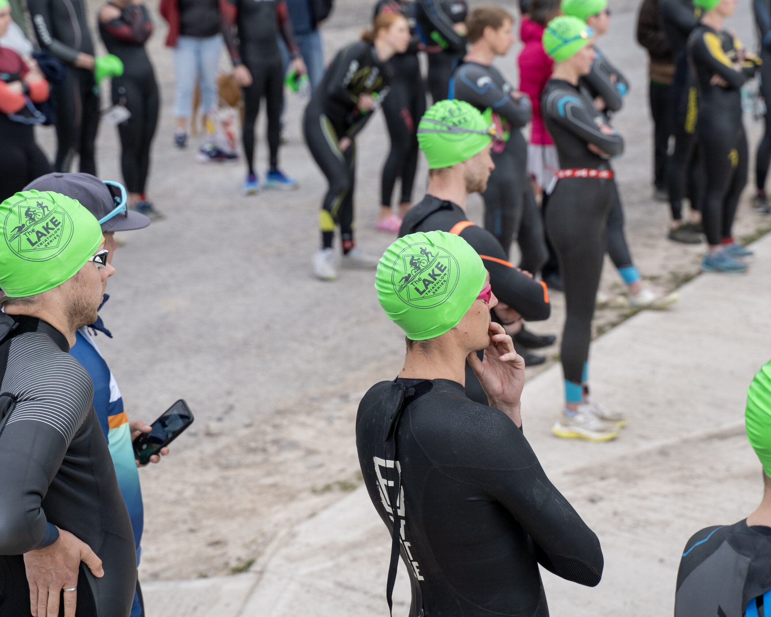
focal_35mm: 85
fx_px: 1940
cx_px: 426
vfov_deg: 18.1
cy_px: 309
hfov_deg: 22.5
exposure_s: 1/500
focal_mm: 75
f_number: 4.5
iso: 500
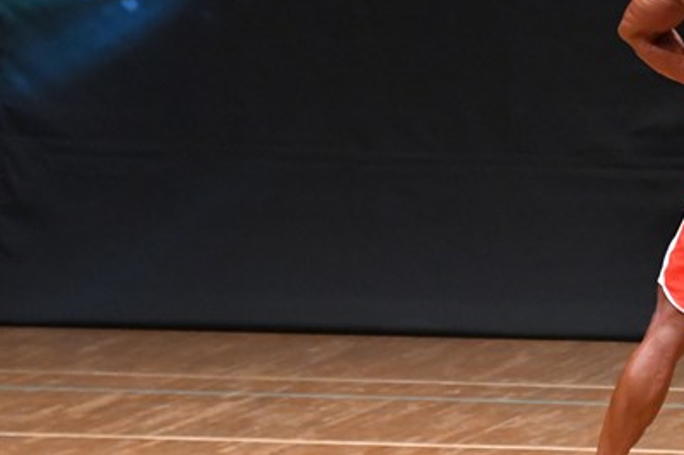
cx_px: 657
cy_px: 202
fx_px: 10479
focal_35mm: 552
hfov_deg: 3.7
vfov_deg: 2.5
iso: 6400
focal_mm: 190
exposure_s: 1/400
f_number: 5.6
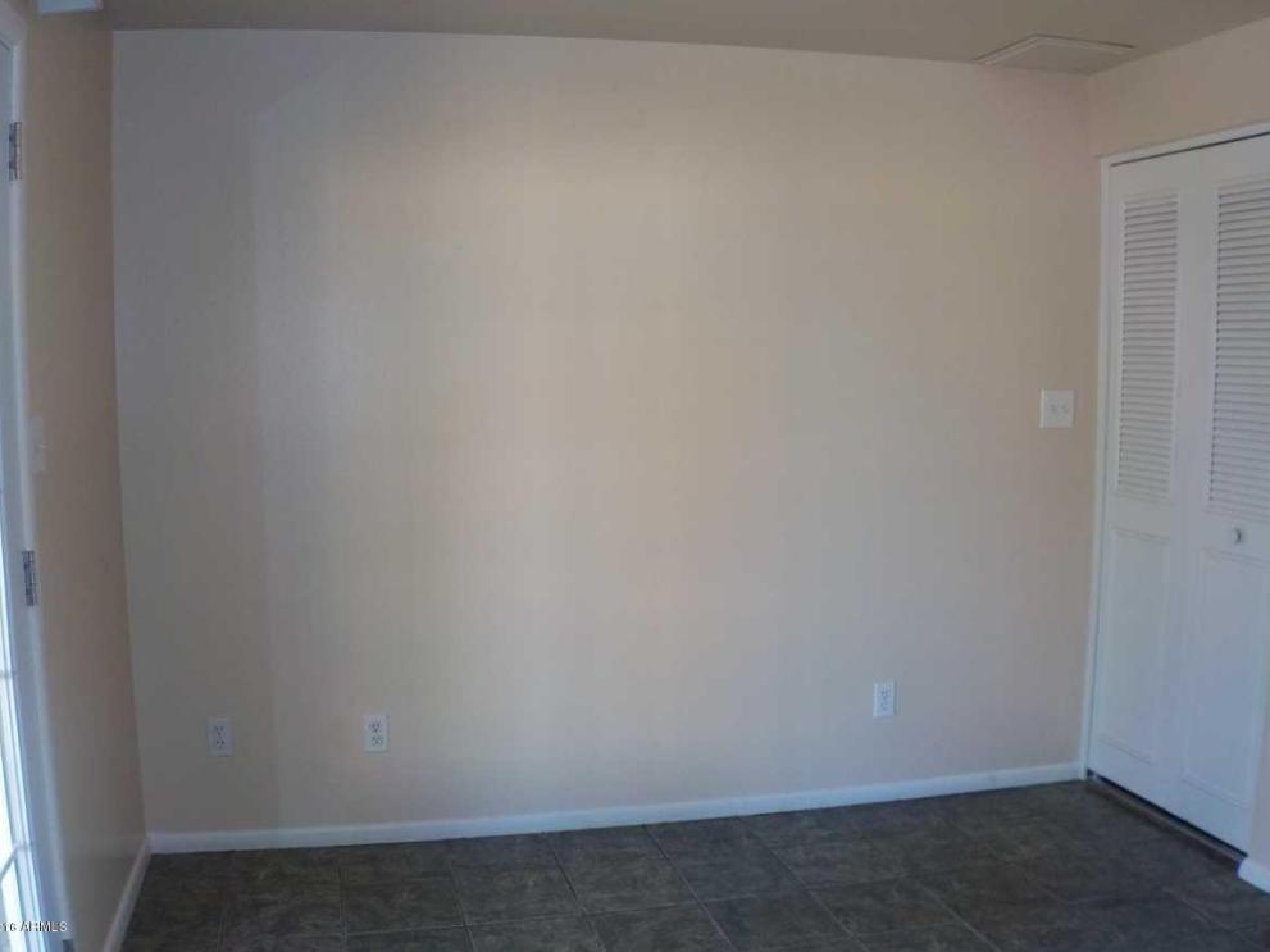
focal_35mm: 31
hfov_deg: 58.4
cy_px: 470
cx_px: 637
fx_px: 1137
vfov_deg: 45.4
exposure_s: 1/30
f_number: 3.3
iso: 180
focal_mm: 4.1
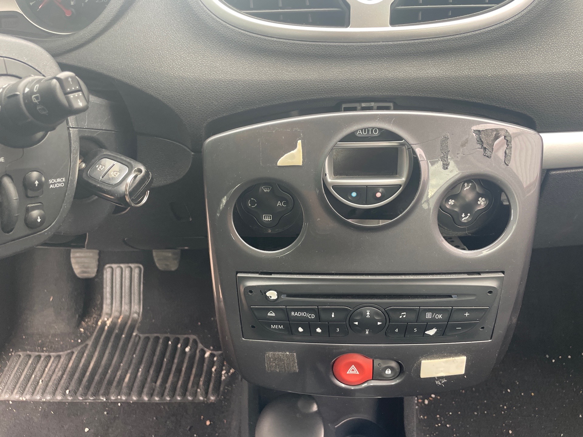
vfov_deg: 53.1
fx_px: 438
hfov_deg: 67.3
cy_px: 218
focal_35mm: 26
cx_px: 292
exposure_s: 1/102
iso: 125
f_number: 1.6
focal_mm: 4.2
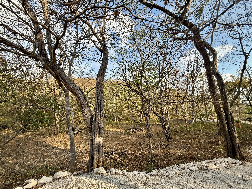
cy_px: 94
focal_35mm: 14
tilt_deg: +9.0
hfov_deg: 102.1
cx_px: 126
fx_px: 102
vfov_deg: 85.7
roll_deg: +1.2
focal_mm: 2.22
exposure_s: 1/613
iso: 50
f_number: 2.2
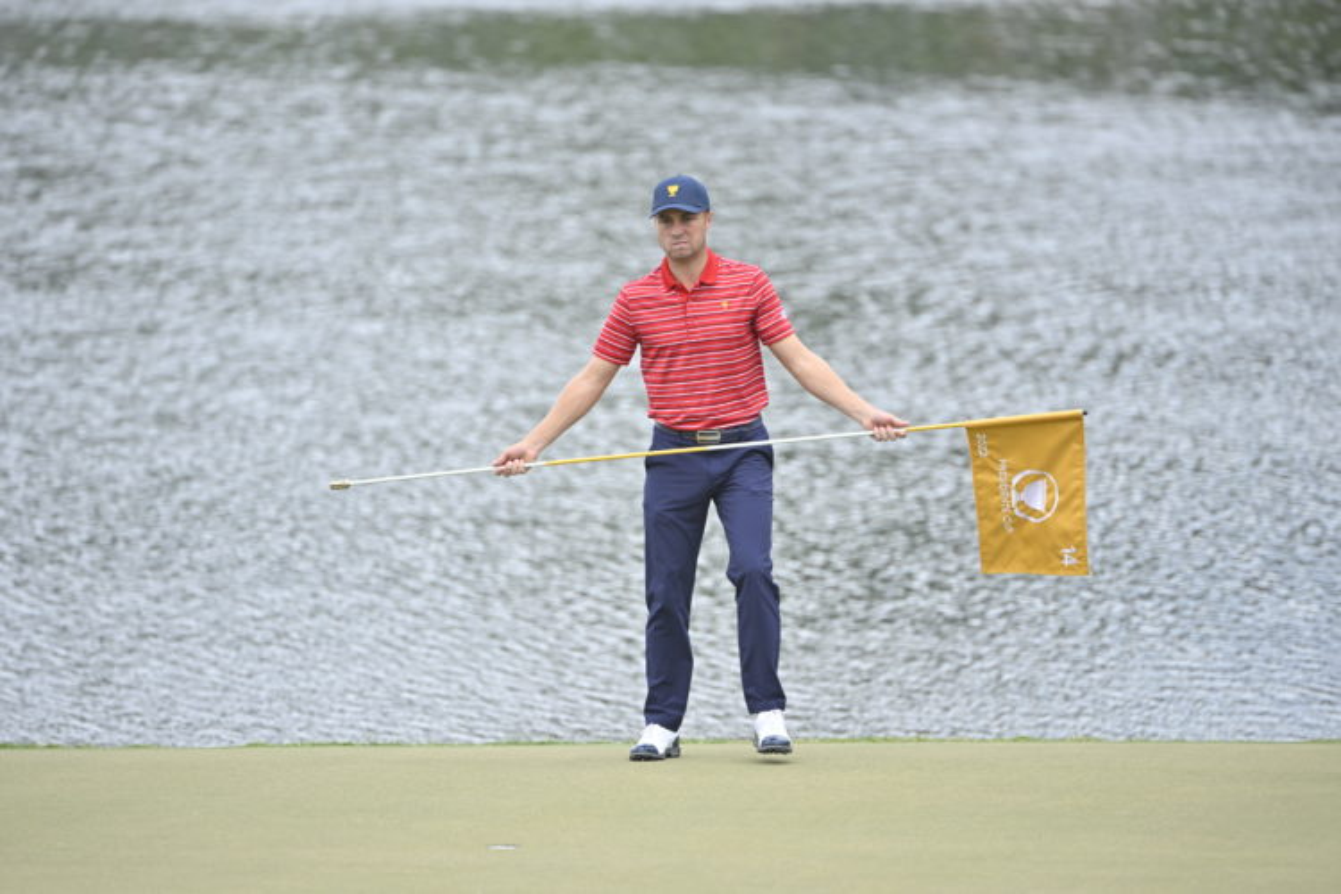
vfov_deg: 3.4
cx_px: 670
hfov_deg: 5.2
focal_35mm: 400
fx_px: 14899
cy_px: 447
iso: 640
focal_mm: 400
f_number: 4
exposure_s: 1/1250
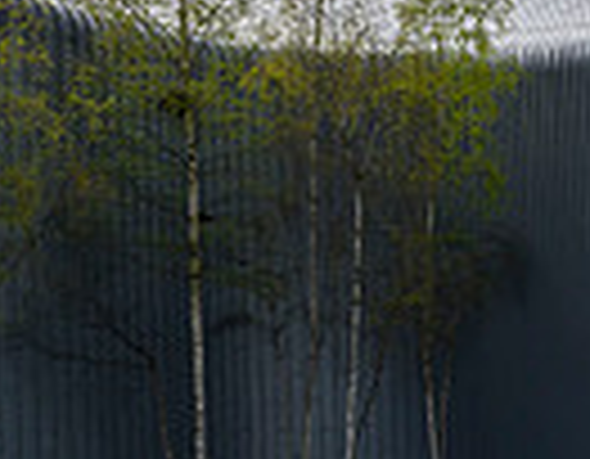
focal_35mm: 117
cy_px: 364
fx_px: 2022
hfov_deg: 14.9
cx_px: 992
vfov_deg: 12.9
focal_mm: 24
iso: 500
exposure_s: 1/1000
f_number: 8
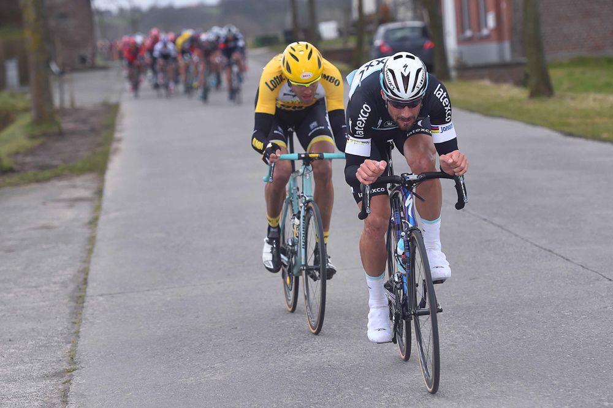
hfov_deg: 18.6
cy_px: 204
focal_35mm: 110
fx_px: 1872
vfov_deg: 12.4
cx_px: 306
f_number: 4
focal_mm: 110
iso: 400
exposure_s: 1/800
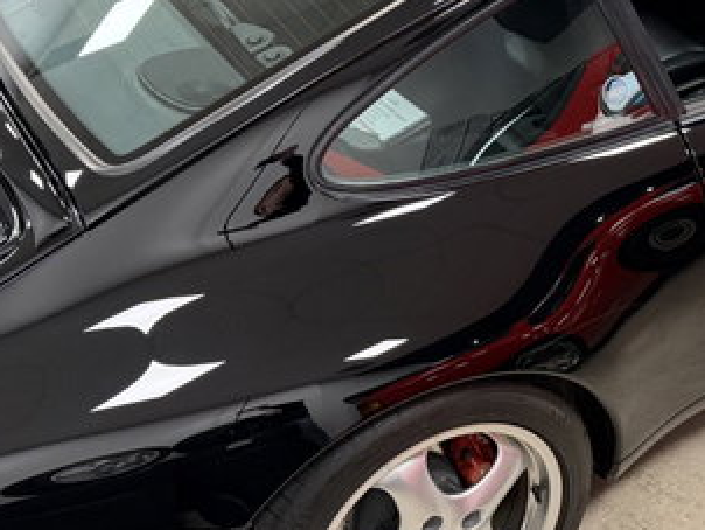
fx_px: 1243
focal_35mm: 61
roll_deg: +1.2
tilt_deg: -34.7
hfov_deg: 31.2
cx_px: 509
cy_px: 222
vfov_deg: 24.0
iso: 320
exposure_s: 1/60
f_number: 1.78
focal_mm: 6.76
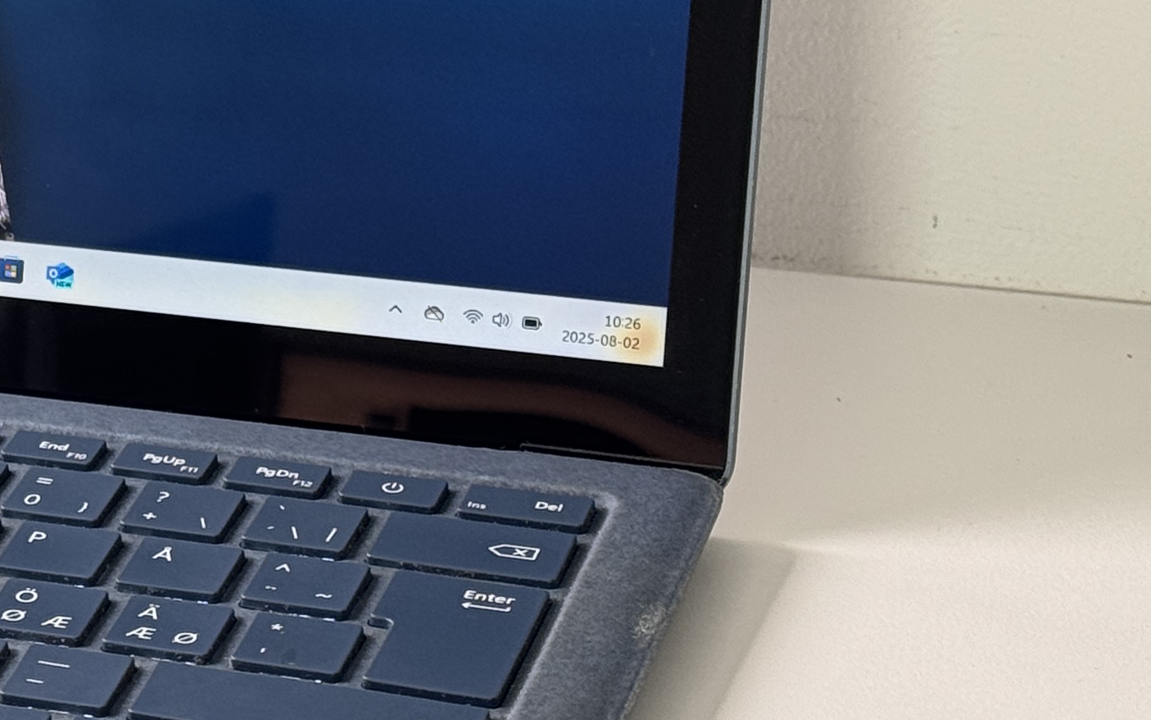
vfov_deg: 9.0
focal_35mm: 146
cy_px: 147
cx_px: -415
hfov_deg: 13.7
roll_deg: +4.5
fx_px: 4580
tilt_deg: -19.5
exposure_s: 1/106
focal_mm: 6.76
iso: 100
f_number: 1.78
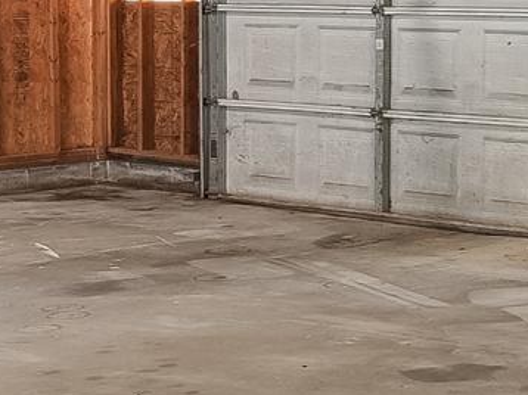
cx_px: 886
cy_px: 24
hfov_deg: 17.1
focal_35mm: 99
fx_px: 1509
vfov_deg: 14.7
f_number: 8
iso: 100
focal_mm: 18
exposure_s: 2.5
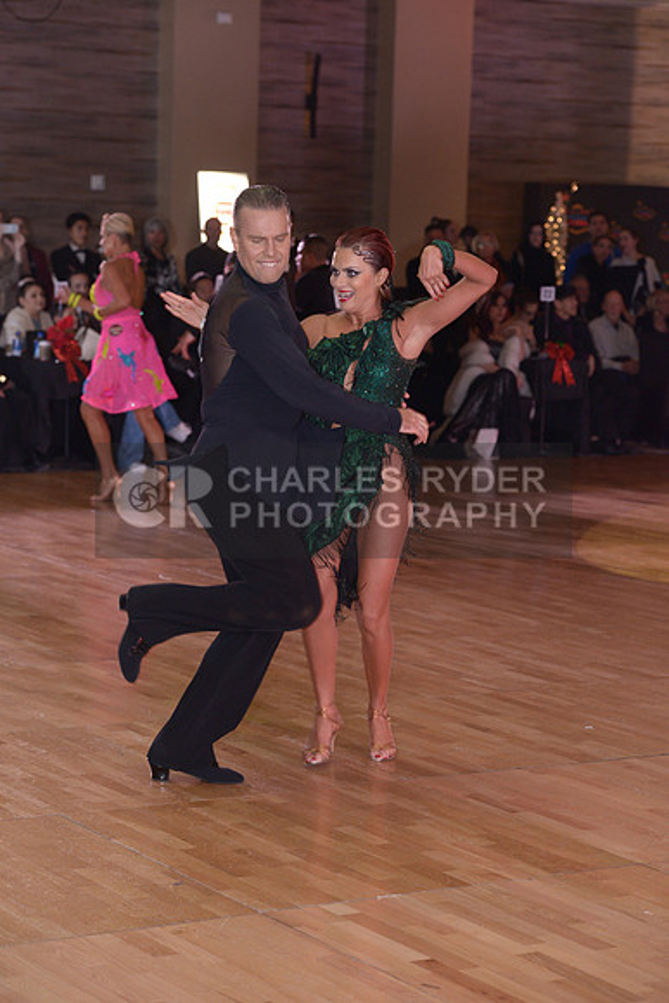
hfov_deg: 14.4
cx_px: 334
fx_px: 2646
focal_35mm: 95
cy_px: 502
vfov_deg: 21.5
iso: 1250
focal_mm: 95
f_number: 5
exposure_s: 1/200
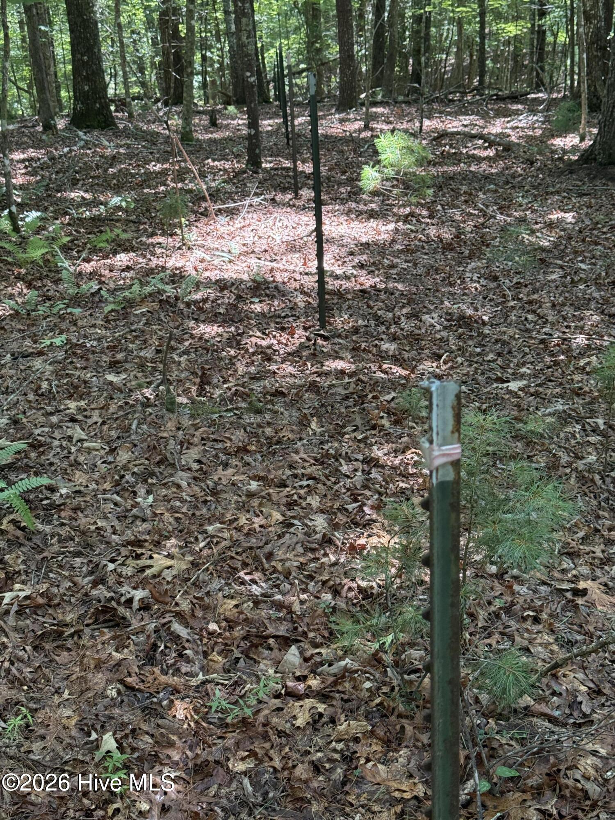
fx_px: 1137
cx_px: 308
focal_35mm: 48
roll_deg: +3.6
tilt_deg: -26.5
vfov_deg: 39.7
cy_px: 410
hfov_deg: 30.3
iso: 160
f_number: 1.78
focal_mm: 6.76
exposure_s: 1/203
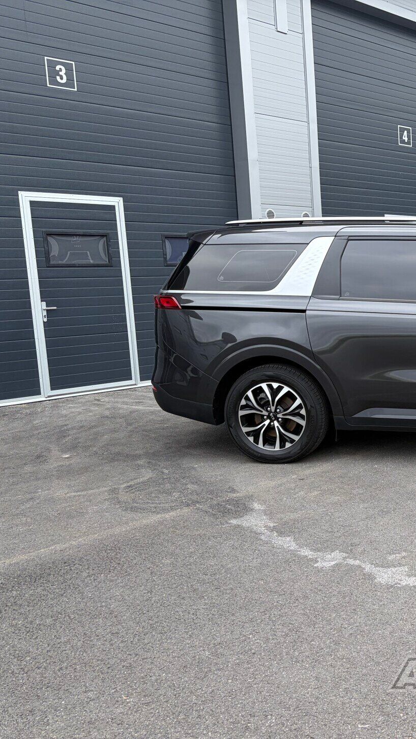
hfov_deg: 27.7
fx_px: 745
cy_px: 371
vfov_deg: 52.8
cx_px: 488
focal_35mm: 38
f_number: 1.6
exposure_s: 1/773
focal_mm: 5.96
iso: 50
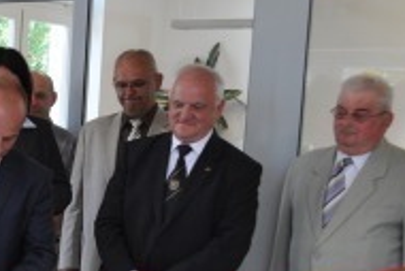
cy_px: 269
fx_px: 889
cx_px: -90
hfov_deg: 23.3
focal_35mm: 79
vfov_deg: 16.9
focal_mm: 20
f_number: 5
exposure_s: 1/100
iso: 400
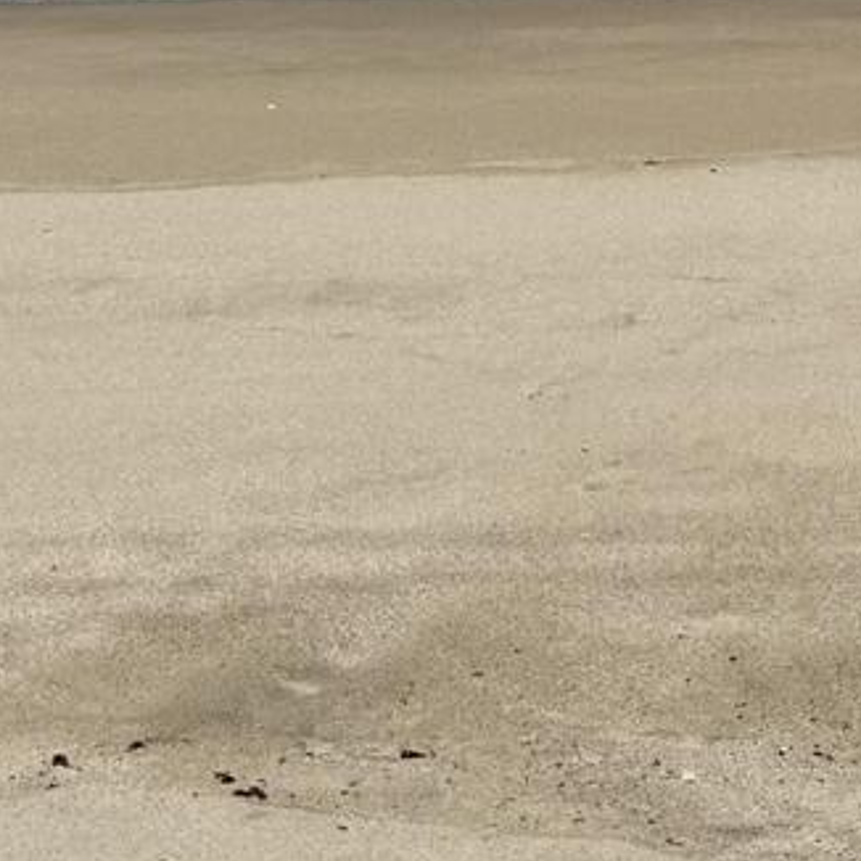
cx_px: 1215
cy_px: -882
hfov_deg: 13.3
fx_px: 3518
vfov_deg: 12.3
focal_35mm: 125
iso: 80
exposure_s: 1/11905
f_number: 1.78
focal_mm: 6.76
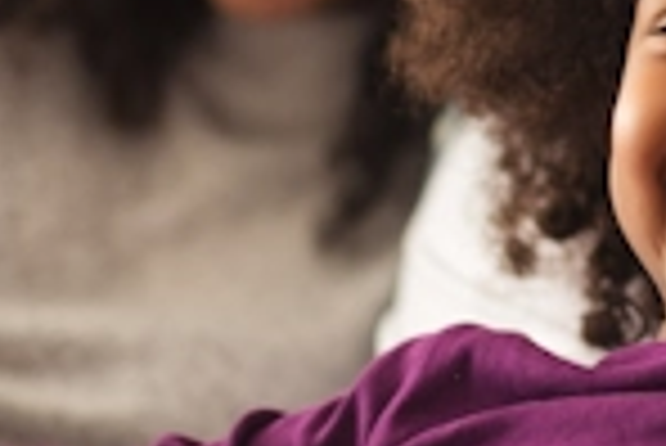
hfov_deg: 10.4
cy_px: 0
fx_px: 3592
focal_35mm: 194
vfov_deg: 7.1
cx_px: 785
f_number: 1.6
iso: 400
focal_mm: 50
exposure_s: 1/800
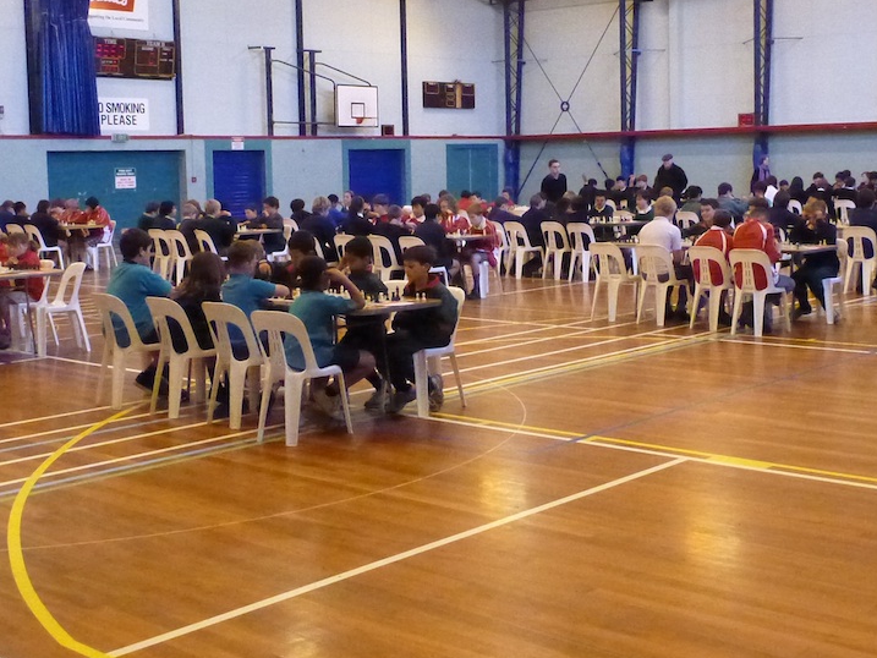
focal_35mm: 50
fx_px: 1267
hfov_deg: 38.2
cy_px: 289
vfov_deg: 29.1
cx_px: 470
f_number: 3.3
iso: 1600
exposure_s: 1/100
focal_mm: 4.9
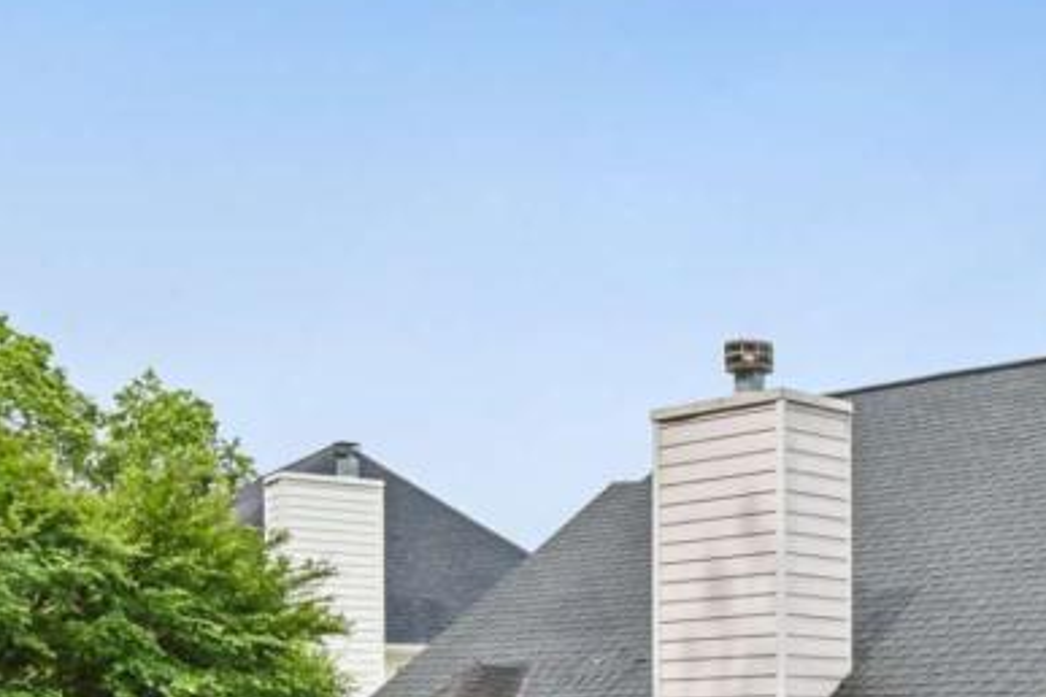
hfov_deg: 29.3
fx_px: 1801
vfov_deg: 20.5
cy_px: 829
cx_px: 1143
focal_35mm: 62
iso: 200
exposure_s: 1/400
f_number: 8
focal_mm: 20
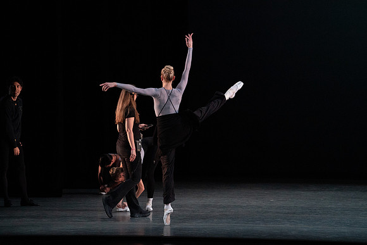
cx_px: 184
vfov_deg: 6.9
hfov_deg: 10.3
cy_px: 122
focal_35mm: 200
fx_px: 2039
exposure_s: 1/500
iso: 12800
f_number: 8
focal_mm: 200
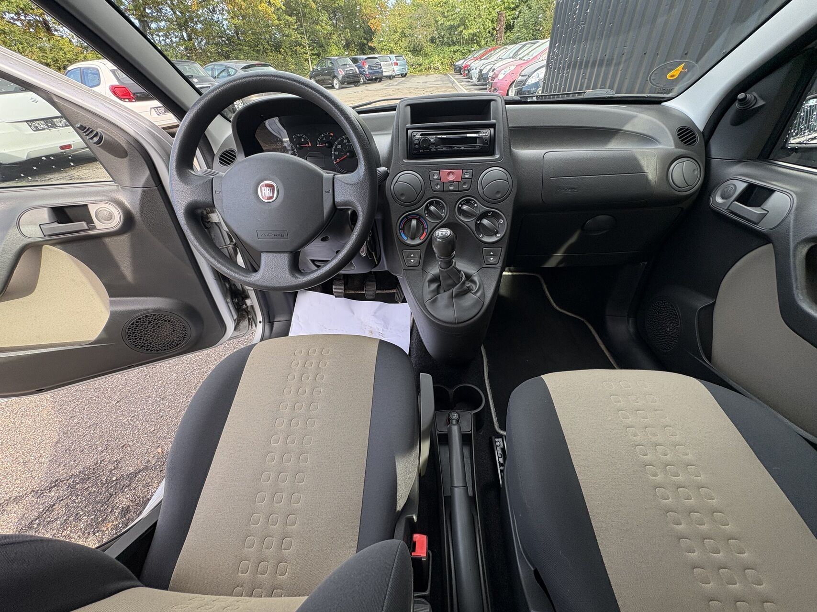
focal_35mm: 14
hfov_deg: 102.1
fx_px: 330
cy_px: 306
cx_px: 408
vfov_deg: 85.7
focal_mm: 2.22
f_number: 2.2
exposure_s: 1/155
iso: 64
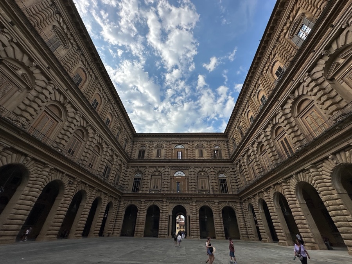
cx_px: 176
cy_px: 132
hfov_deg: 102.1
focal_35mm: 14
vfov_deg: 85.7
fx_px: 142
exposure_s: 1/2882
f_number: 2.2
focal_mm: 2.22
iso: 50
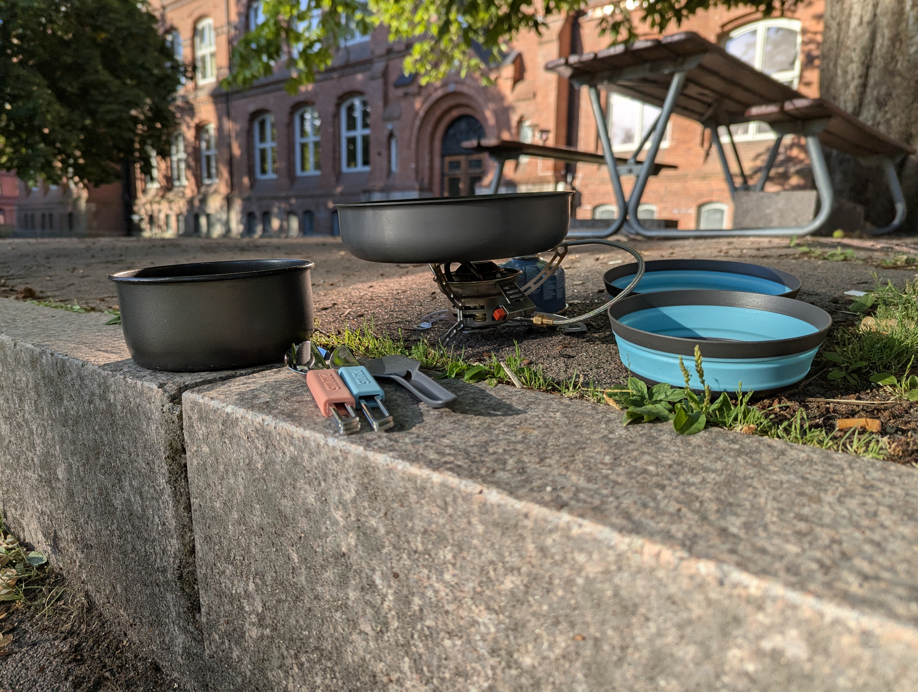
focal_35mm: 24
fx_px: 637
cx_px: 459
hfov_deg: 71.5
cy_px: 346
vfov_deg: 56.9
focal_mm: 6.81
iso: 43
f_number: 1.85
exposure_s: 1/913
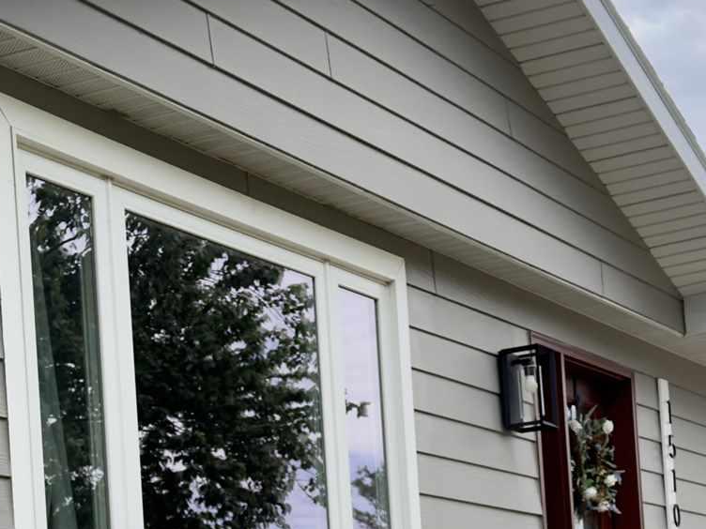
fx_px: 1999
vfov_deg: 14.6
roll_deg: +4.0
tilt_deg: +2.5
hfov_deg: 20.0
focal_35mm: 98
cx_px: 315
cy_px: 645
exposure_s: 1/3717
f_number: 1.78
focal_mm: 6.76
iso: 100
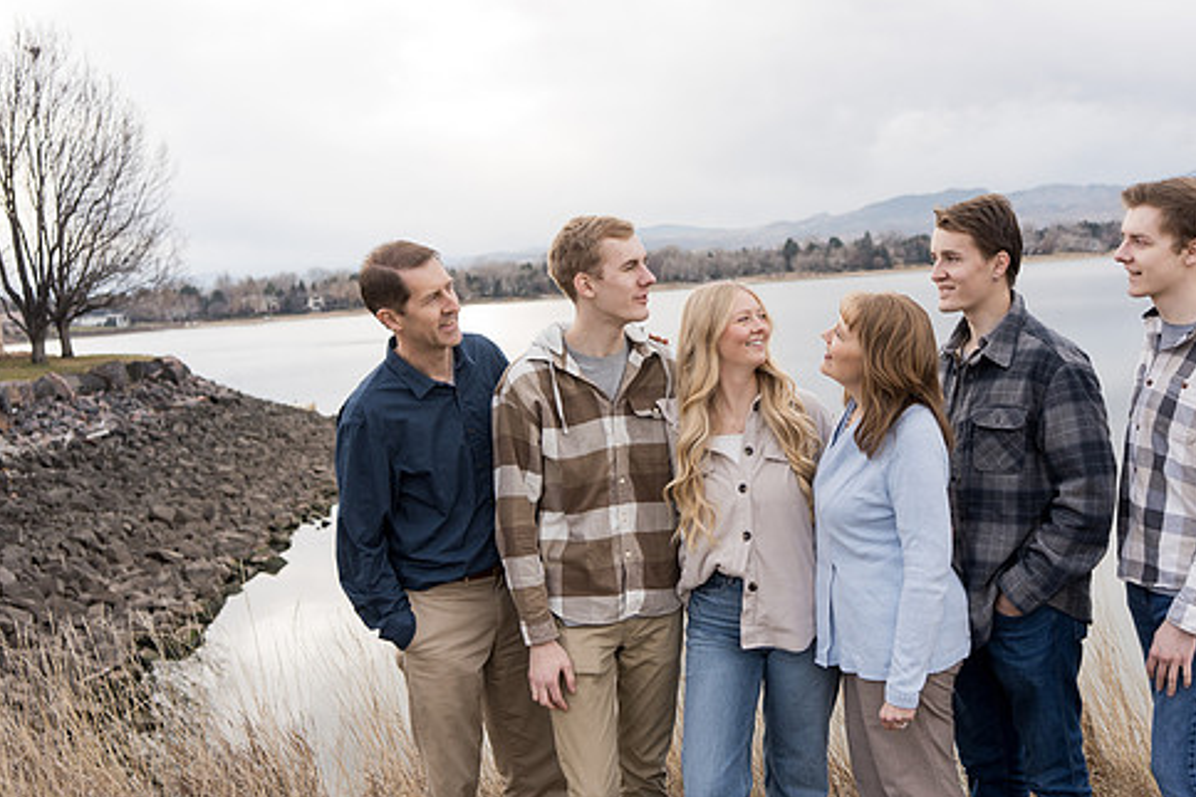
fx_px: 1395
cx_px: 691
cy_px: 412
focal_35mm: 42
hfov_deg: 46.2
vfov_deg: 31.9
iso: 200
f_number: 4
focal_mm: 35
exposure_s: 1/200
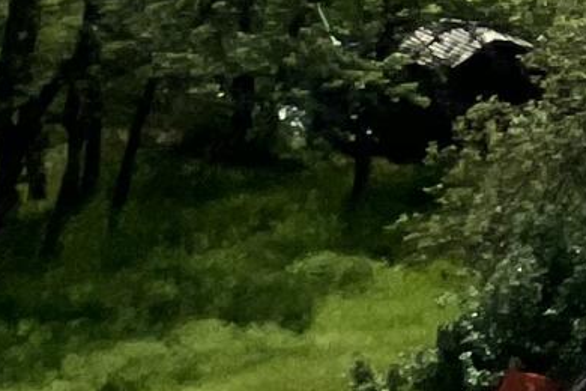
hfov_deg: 9.6
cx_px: 2054
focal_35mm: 104
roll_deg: +1.5
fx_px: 1693
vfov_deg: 10.5
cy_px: -672
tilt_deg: +1.9
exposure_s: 1/3125
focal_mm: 1.57
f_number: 1.8
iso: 32
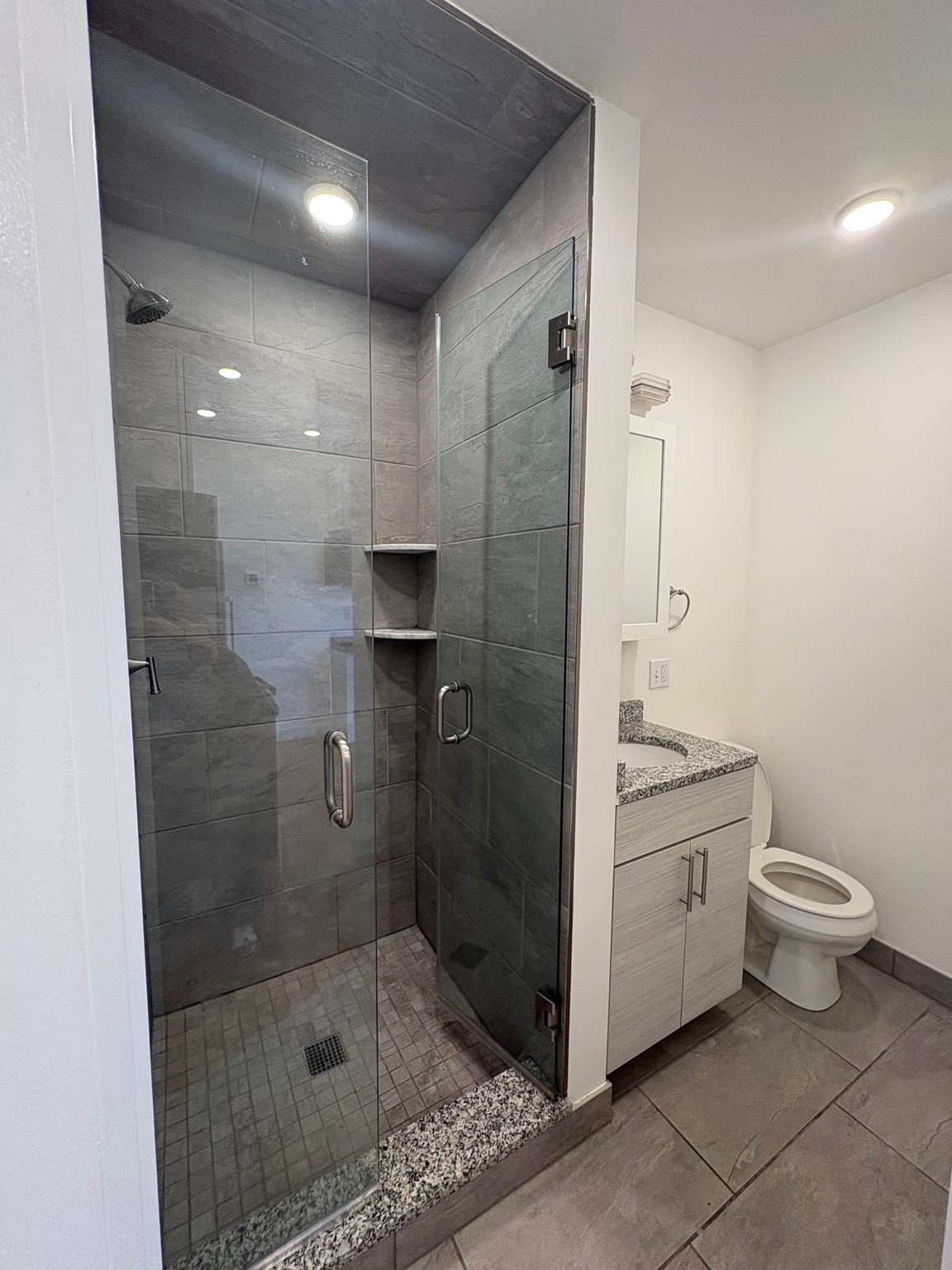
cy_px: 635
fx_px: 513
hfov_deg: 85.7
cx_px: 476
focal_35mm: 14
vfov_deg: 102.1
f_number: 2.2
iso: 125
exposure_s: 1/60
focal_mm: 2.22
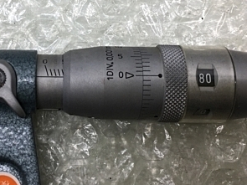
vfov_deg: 23.1
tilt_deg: -80.1
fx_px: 449
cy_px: 57
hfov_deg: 30.3
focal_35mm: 63
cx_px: 66
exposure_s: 1/120
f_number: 2.2
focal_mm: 4.15
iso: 32
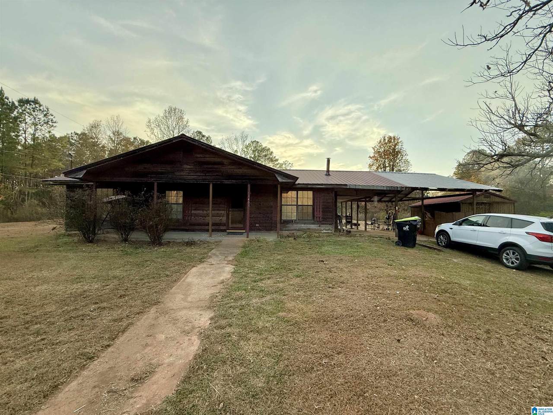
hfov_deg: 102.1
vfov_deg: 85.7
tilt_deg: +2.4
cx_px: 276
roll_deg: +0.2
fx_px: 224
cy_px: 208
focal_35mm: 14
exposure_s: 1/393
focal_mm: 2.22
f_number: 2.2
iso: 64
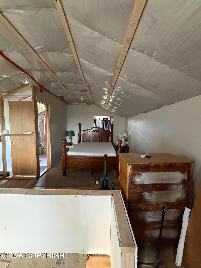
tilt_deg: -4.0
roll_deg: -0.6
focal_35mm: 14
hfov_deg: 85.7
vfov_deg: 102.1
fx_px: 108
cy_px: 134
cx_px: 100
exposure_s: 1/60
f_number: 2.2
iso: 800
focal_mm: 2.22
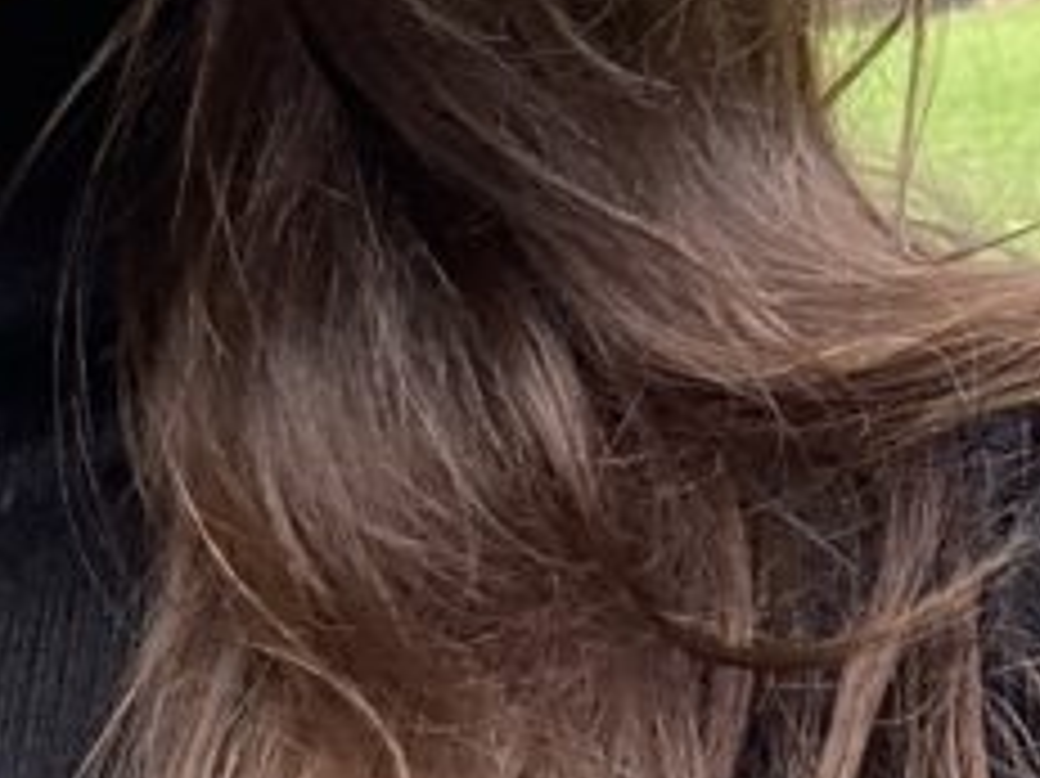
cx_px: 1004
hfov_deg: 14.6
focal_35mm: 133
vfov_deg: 10.9
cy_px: -180
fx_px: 3994
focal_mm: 2.71
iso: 64
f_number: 2.2
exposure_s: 1/122
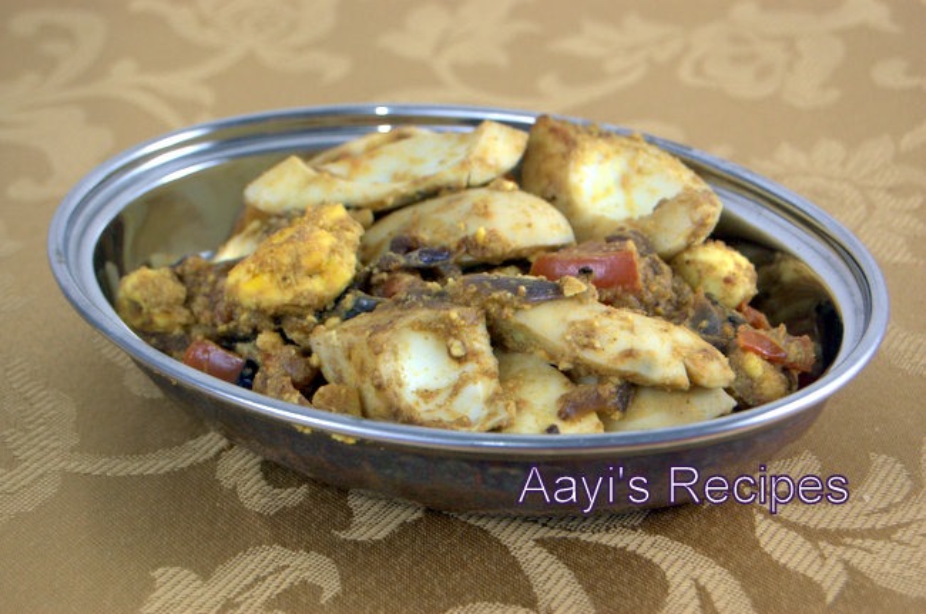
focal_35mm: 82
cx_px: 463
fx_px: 2118
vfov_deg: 16.5
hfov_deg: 24.7
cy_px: 307
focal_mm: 55
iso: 800
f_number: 5.6
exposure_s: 1/30
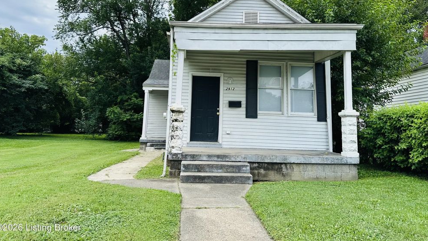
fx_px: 306
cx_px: 216
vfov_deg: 42.2
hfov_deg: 69.9
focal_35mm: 27
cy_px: 76
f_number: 1.78
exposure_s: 1/1845
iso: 80
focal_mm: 6.86
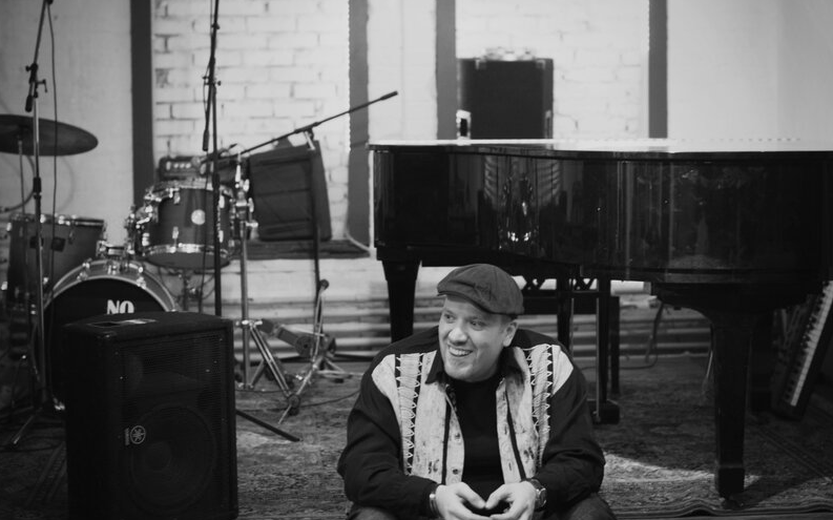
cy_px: 249
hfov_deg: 26.8
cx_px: 414
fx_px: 1747
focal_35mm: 77
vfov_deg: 16.9
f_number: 2.2
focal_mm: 50
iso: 1600
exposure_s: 1/20
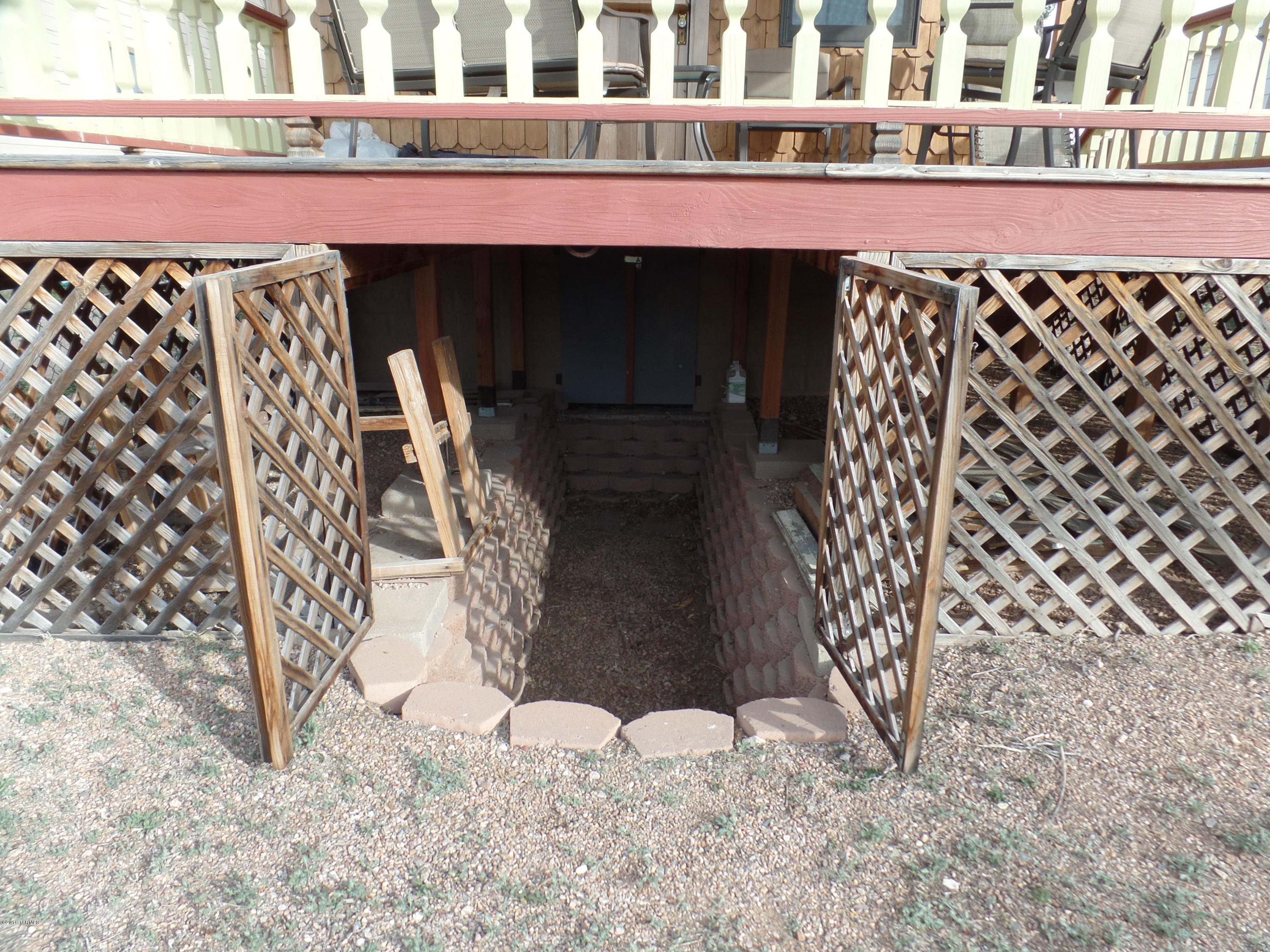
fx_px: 844
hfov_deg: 73.9
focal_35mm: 23
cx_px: 635
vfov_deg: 58.9
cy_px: 476
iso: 80
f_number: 3.5
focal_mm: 4.1
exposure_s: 1/250
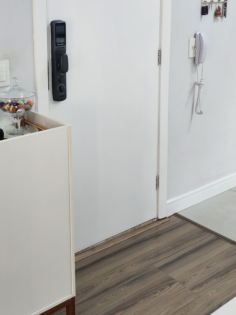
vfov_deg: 40.1
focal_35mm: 46
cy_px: 77
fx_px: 418
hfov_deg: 30.5
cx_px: 39
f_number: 1.8
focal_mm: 6.4
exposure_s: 1/120
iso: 400
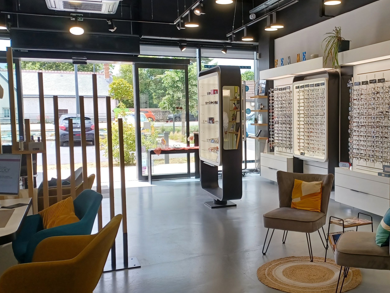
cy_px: 150
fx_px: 451
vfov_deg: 36.0
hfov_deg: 46.1
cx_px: 259
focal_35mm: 40
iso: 40
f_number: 1.8
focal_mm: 4.6
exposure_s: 1/50
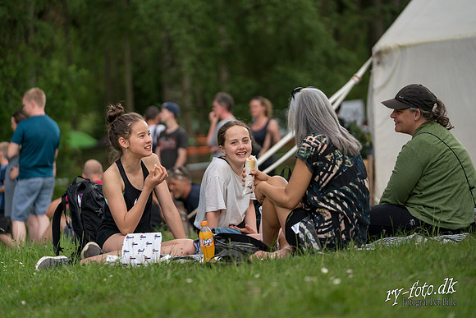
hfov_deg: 16.1
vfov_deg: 10.8
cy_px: 159
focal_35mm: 127
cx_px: 238
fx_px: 1680
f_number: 2.8
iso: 800
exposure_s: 1/3200
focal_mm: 127
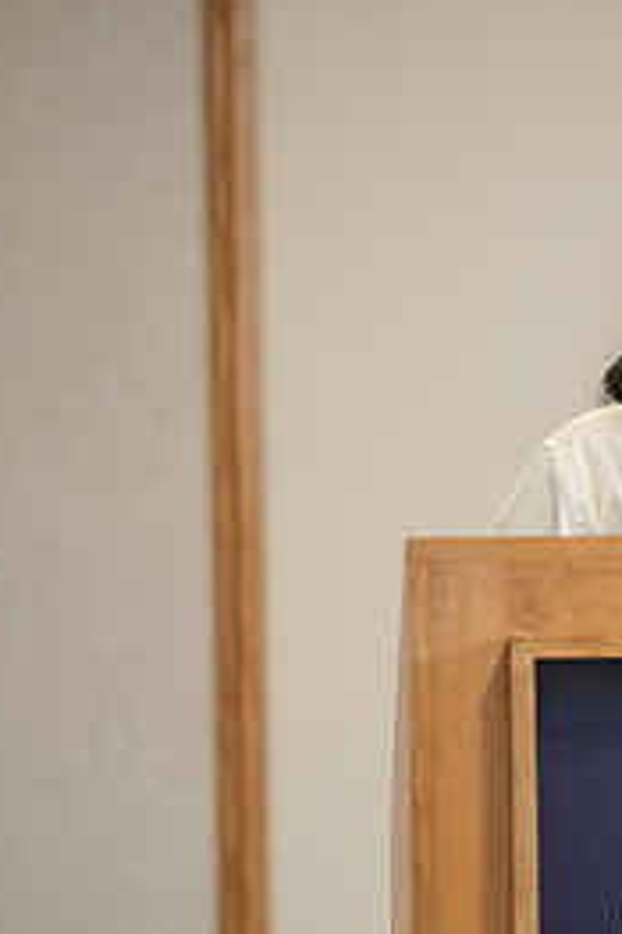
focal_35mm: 441
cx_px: 750
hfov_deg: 3.1
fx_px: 11443
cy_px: 613
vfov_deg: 4.7
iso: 2000
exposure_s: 1/200
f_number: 3.2
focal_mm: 200
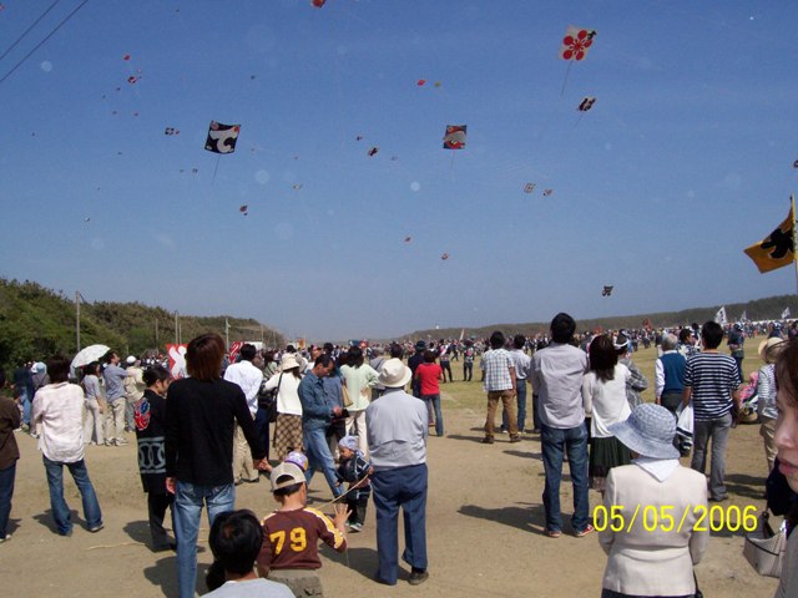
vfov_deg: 41.8
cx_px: 399
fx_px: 784
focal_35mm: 34
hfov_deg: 54.0
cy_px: 299
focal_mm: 5.6
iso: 140
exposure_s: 1/1401
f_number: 5.1
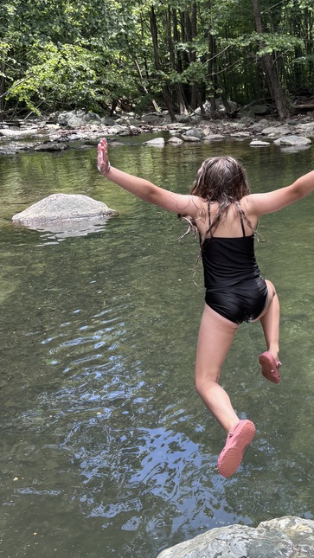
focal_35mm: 45
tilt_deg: -18.2
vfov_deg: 45.5
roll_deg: +1.2
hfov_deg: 25.9
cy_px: 270
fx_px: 666
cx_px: 263
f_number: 1.6
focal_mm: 5.96
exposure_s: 1/382
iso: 50
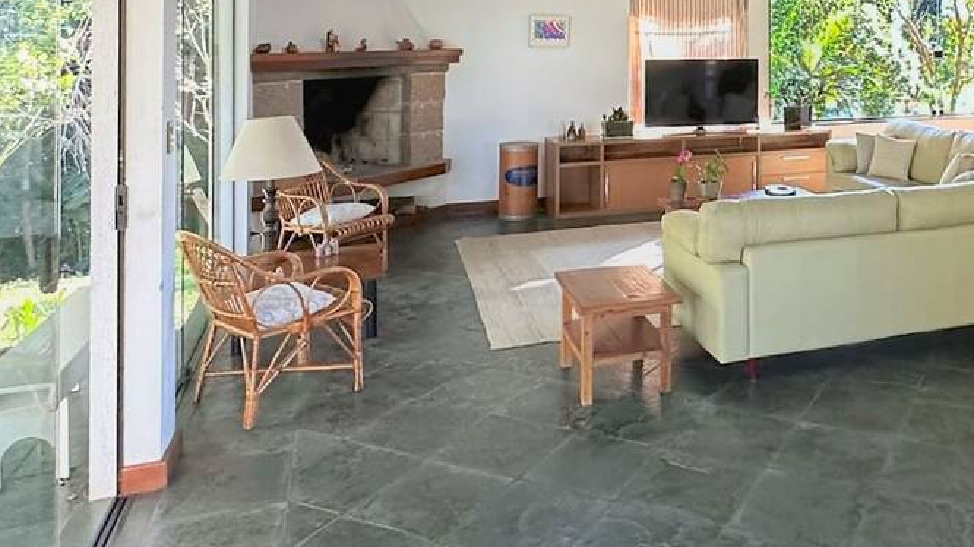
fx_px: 852
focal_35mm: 33
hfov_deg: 56.4
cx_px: 739
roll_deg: -1.1
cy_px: 3
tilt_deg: +1.4
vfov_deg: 32.8
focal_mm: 2.22
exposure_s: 1/120
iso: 250
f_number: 2.2
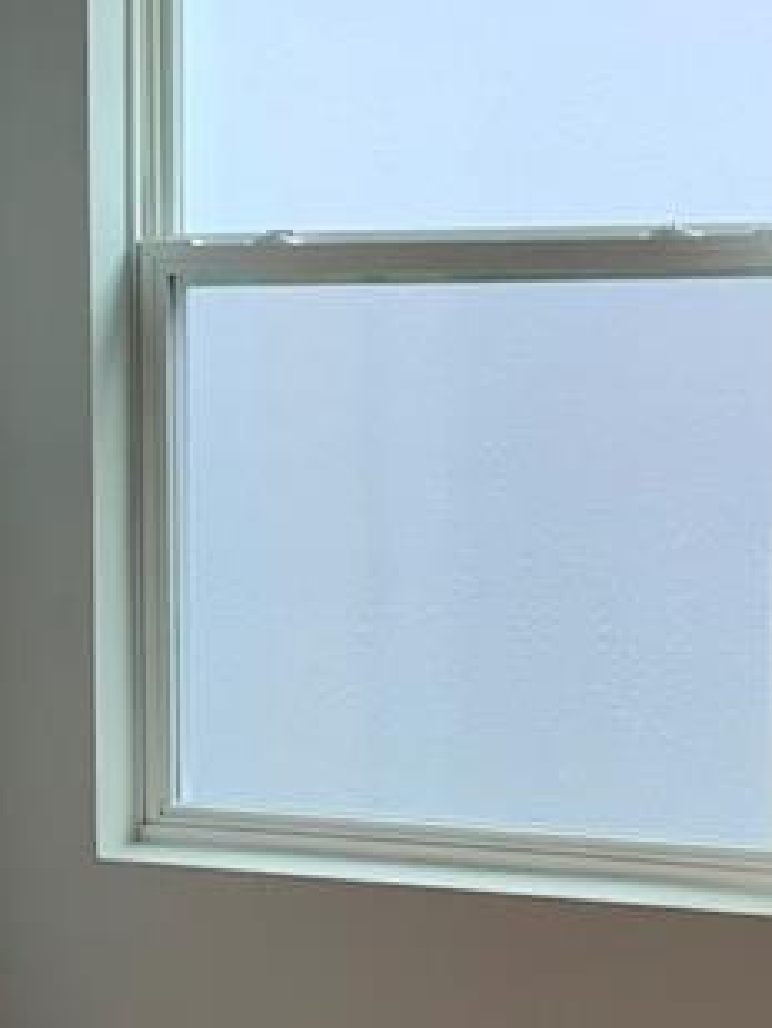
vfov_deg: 19.4
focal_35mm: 101
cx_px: 299
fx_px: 3001
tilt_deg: -3.0
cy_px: 709
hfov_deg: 14.6
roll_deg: +0.0
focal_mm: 4.25
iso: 80
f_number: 1.8
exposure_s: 1/60
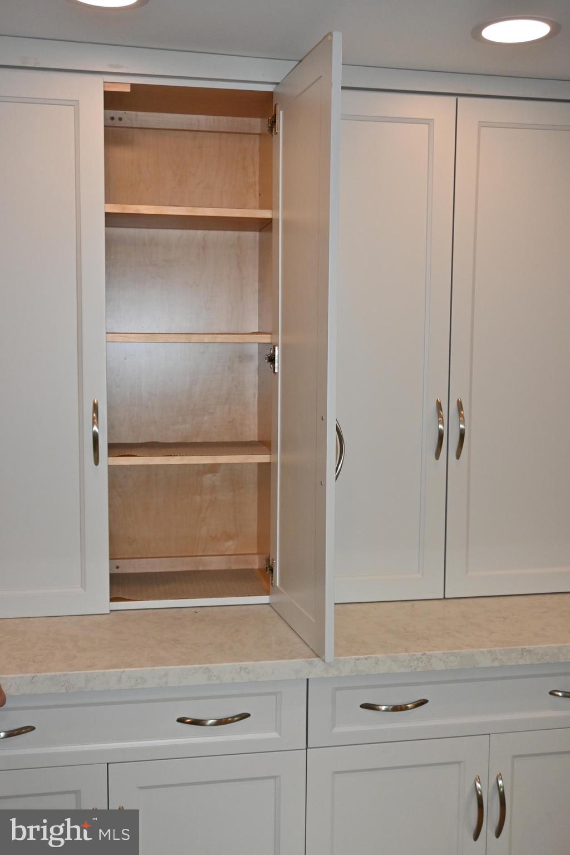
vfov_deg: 53.1
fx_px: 855
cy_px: 428
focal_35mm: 36
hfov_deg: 36.9
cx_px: 285
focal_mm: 24
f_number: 4.2
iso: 500
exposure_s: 1/60
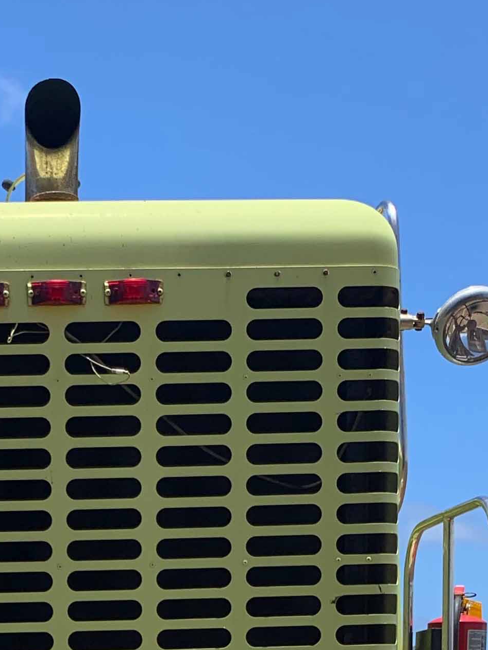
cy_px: 876
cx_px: 24
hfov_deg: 17.4
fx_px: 1560
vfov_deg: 21.1
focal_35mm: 83
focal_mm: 4.25
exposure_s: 1/1953
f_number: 1.8
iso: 25
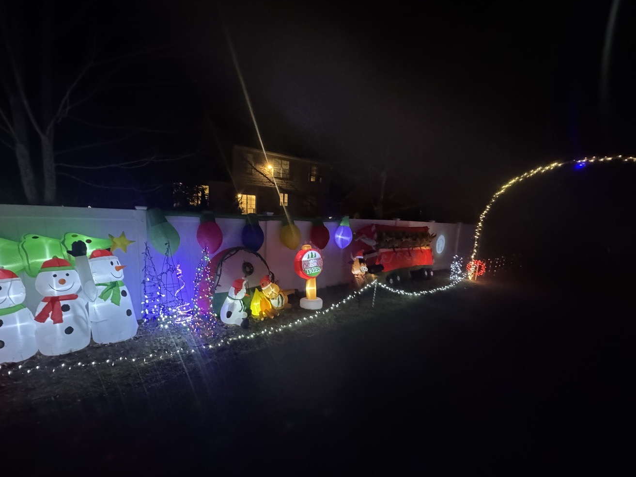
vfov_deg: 77.8
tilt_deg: -8.8
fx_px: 294
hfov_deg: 94.2
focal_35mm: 16
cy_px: 266
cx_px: 286
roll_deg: -2.6
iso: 1250
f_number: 2.2
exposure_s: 1/40
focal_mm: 2.22
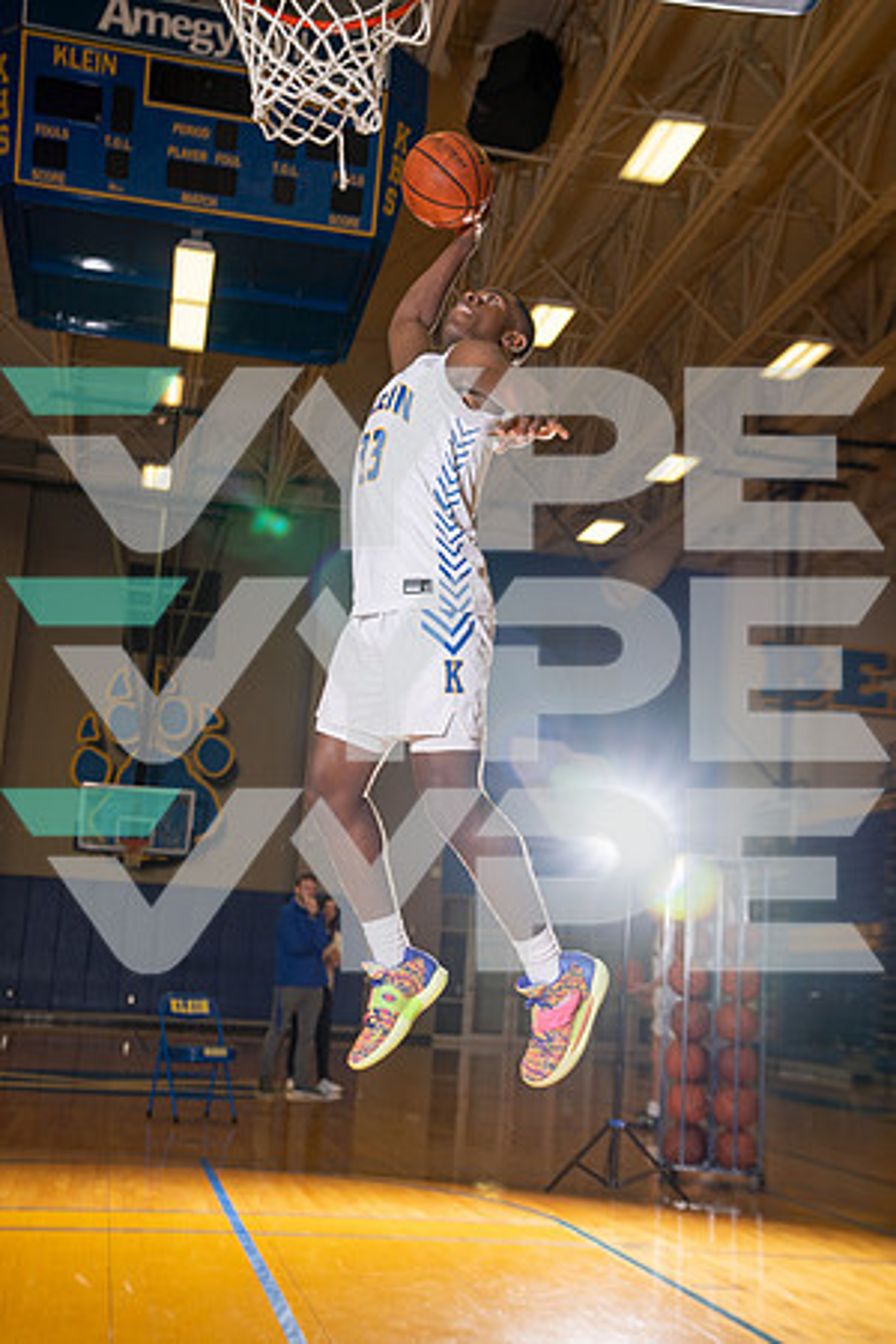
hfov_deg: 26.5
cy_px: 672
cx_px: 448
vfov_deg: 38.9
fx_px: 1904
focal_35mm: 51
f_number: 5
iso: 160
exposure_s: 1/250
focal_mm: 51
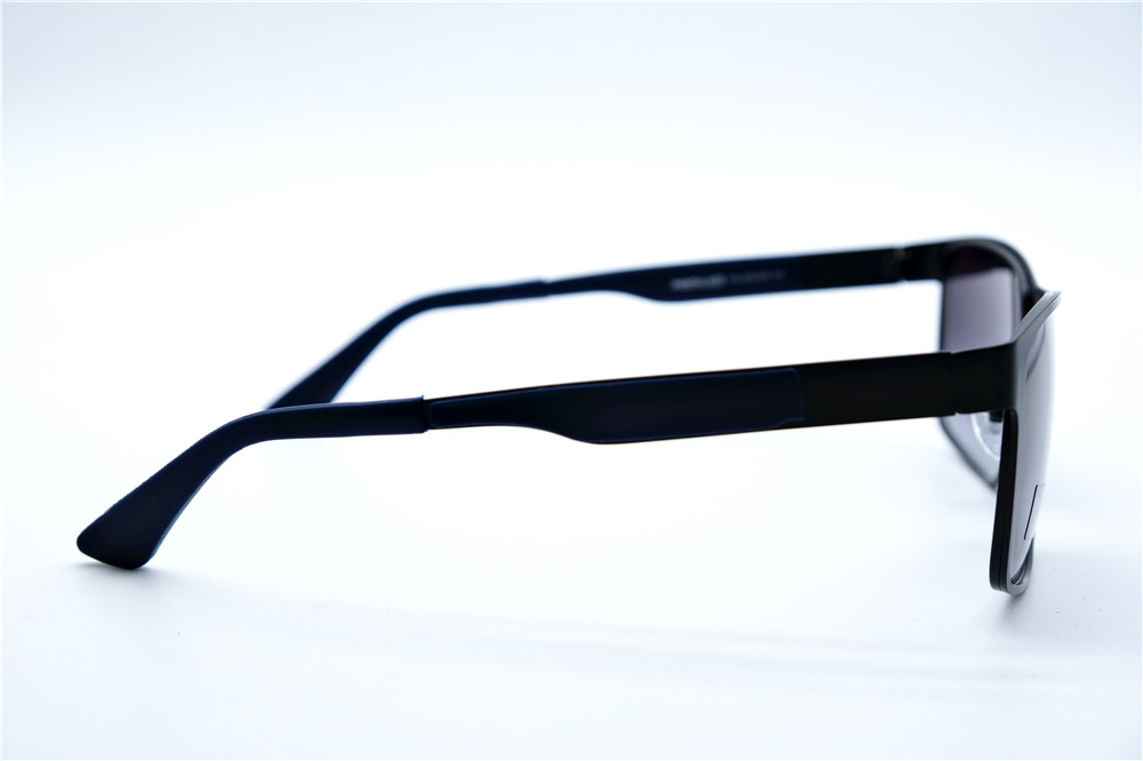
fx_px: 1873
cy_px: 380
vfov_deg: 23.0
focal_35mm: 59
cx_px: 572
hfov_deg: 33.9
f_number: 5.6
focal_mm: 39
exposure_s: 1/125
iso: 160
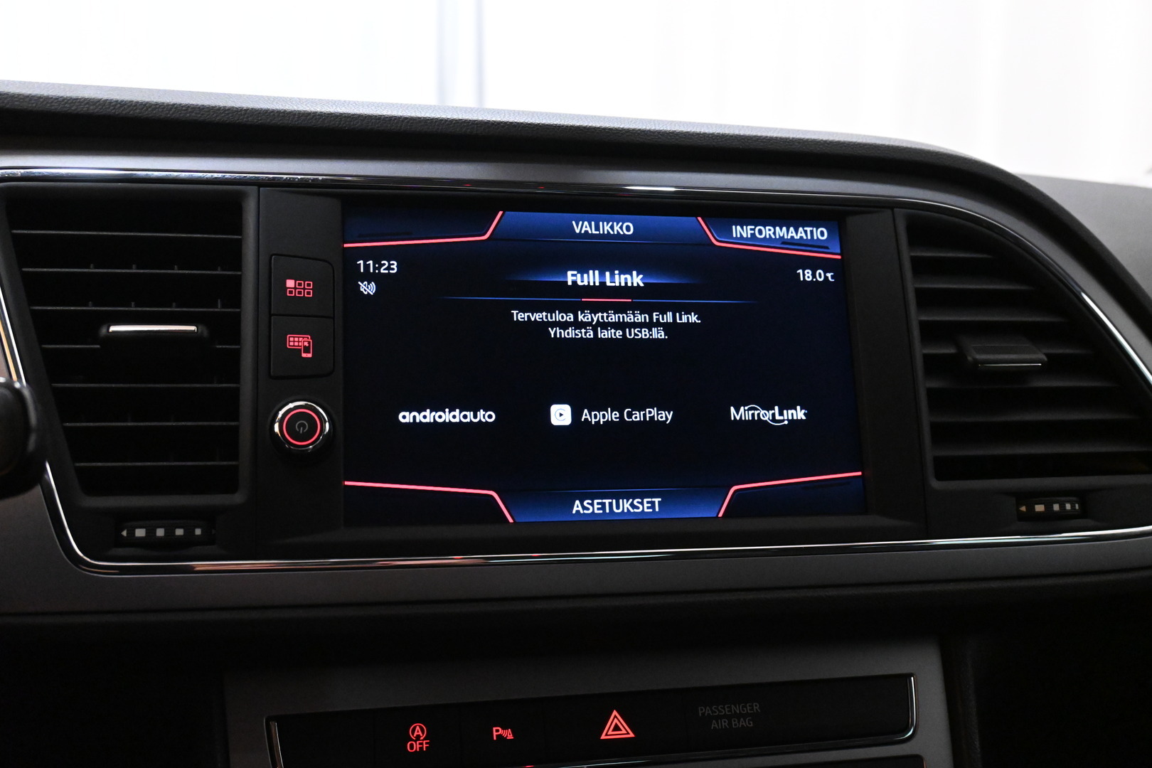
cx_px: 576
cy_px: 384
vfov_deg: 38.4
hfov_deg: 55.1
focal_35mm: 34
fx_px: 1104
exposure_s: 1/125
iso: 6400
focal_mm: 23
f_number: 5.6
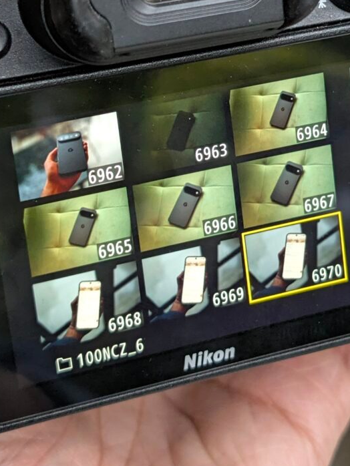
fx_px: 1186
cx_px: 207
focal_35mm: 88
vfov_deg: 21.9
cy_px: 79
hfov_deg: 16.8
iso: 428
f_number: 1.68
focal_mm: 6.9
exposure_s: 1/100
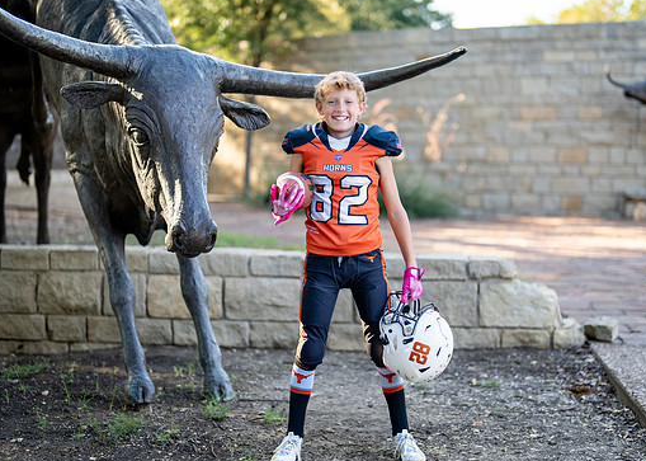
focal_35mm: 68
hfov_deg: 29.0
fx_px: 1247
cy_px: 250
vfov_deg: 20.9
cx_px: 348
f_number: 1.2
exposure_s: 1/2000
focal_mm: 50
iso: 200
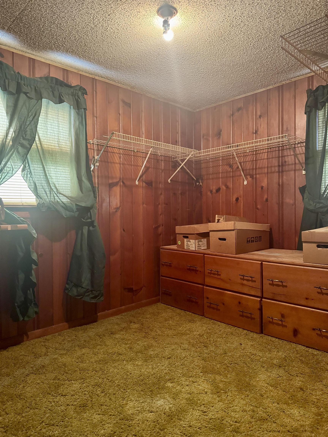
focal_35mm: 24
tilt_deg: -1.4
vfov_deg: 71.6
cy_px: 218
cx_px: 164
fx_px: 303
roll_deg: +1.0
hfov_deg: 56.8
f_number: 1.78
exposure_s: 1/40
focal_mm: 6.76
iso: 800
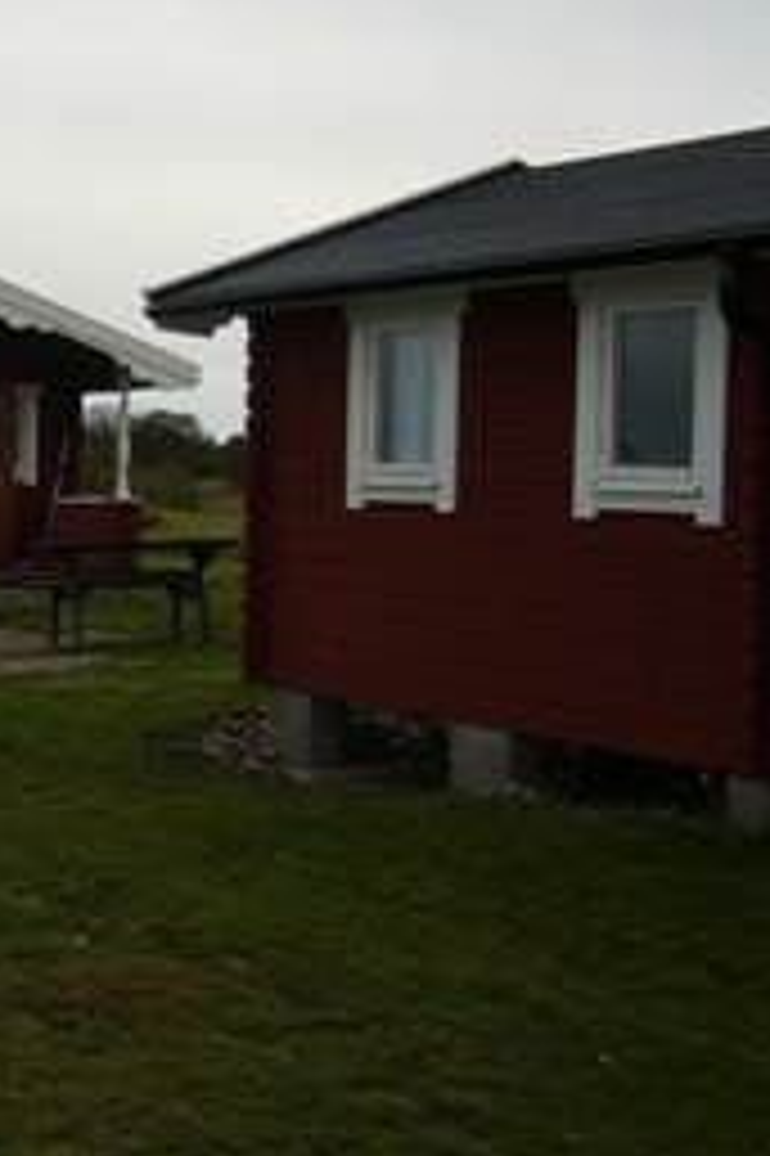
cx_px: -180
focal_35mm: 62
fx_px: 1992
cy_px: 432
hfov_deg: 20.3
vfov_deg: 32.2
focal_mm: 5.8
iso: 100
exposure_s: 1/1000
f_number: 2.8
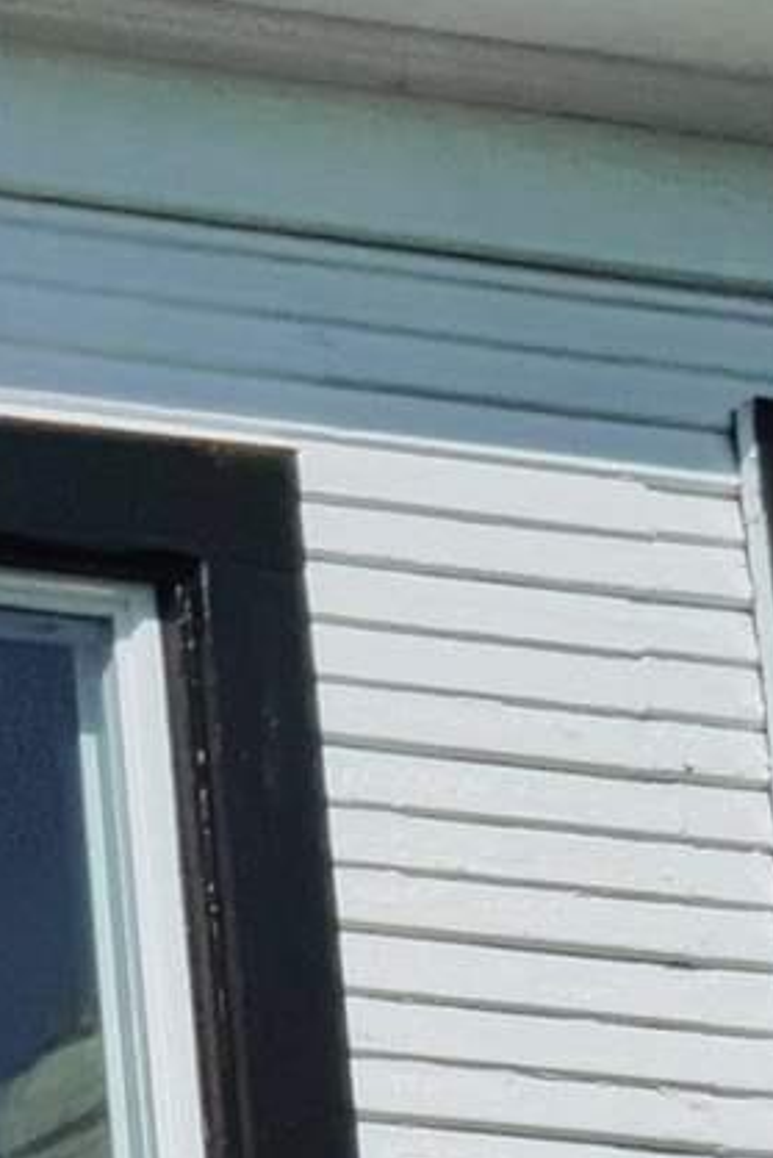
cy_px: 2186
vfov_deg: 15.8
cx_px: -2203
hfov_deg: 8.2
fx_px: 3443
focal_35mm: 107
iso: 100
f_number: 14
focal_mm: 7
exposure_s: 1/250
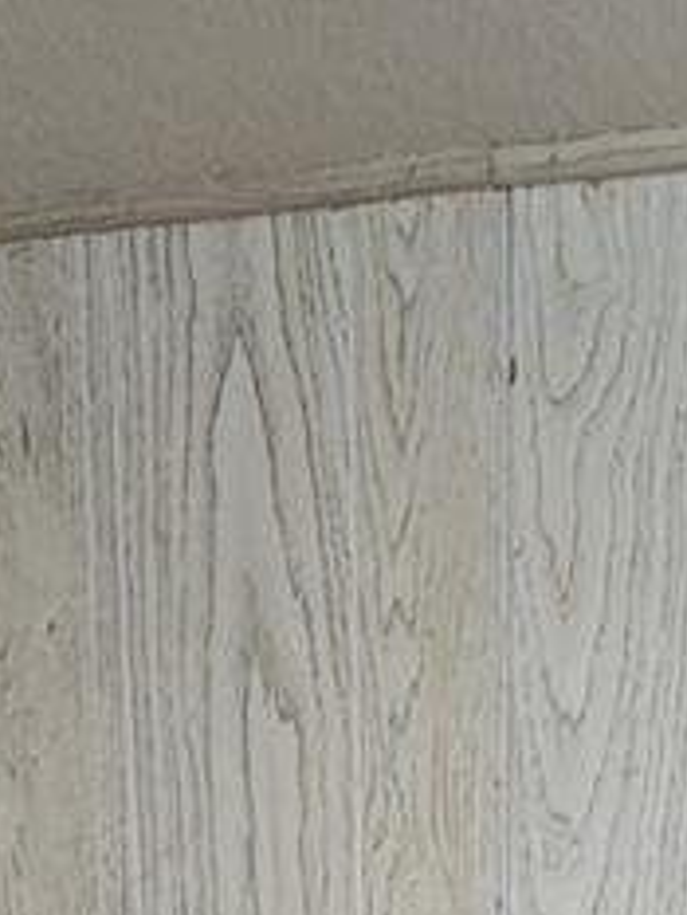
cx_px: 836
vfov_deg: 15.0
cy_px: 2227
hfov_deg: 20.5
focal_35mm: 67
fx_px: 1771
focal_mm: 2.2
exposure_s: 1/30
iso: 500
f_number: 2.2
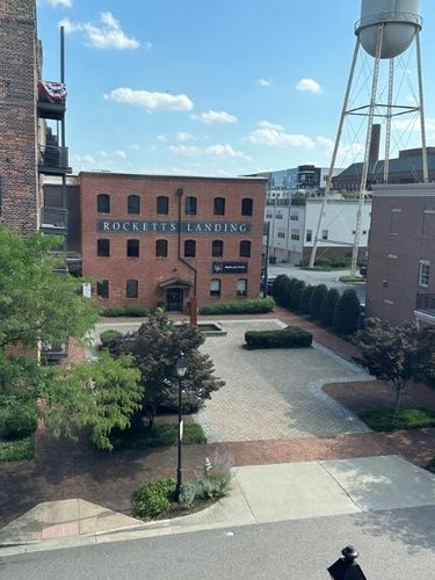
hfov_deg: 44.1
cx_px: 189
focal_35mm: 32
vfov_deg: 56.8
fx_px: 536
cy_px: 277
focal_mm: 6.86
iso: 80
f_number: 1.78
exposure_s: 1/2410
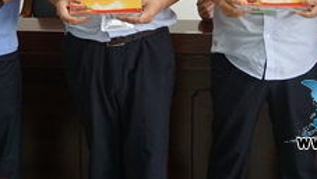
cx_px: 207
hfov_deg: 27.7
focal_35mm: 76
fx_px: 639
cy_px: -48
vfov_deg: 15.2
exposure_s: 1/160
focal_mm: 22
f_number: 4
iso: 1000
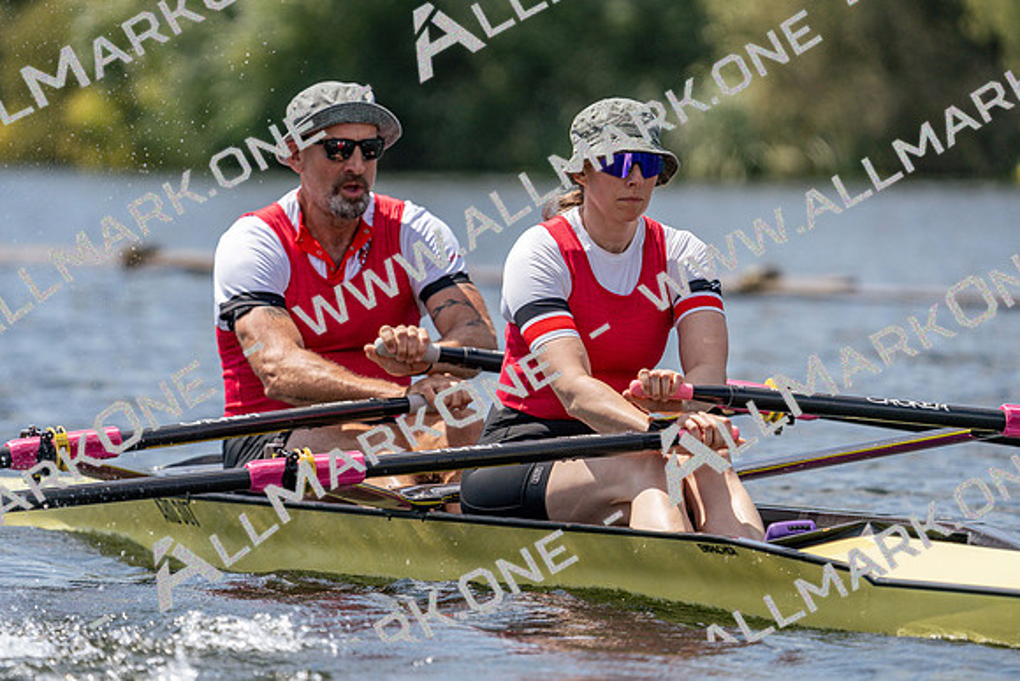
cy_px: 340
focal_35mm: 391
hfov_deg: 5.3
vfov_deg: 3.5
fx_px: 11080
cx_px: 510
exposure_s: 1/2000
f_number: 6.3
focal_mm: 391
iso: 250
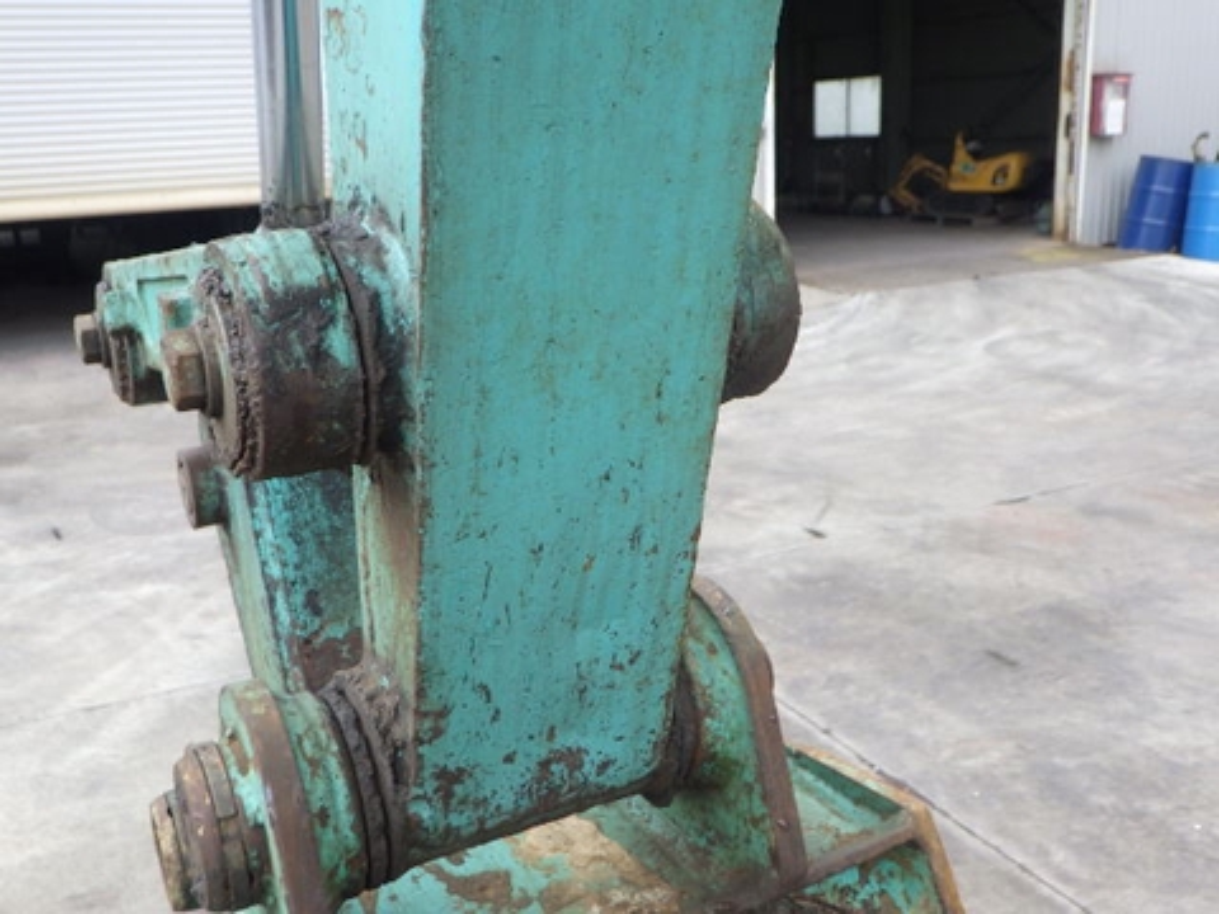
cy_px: 457
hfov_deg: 54.0
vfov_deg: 41.8
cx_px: 610
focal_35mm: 34
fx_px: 1197
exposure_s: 1/125
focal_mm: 6.1
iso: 125
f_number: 3.8
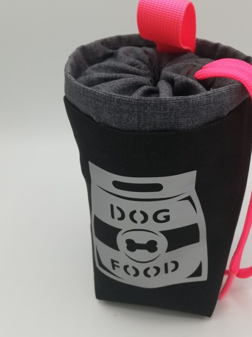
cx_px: 160
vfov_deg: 49.0
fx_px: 369
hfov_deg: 37.4
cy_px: 161
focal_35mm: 38
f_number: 2.2
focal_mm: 3.81
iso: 50
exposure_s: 1/153
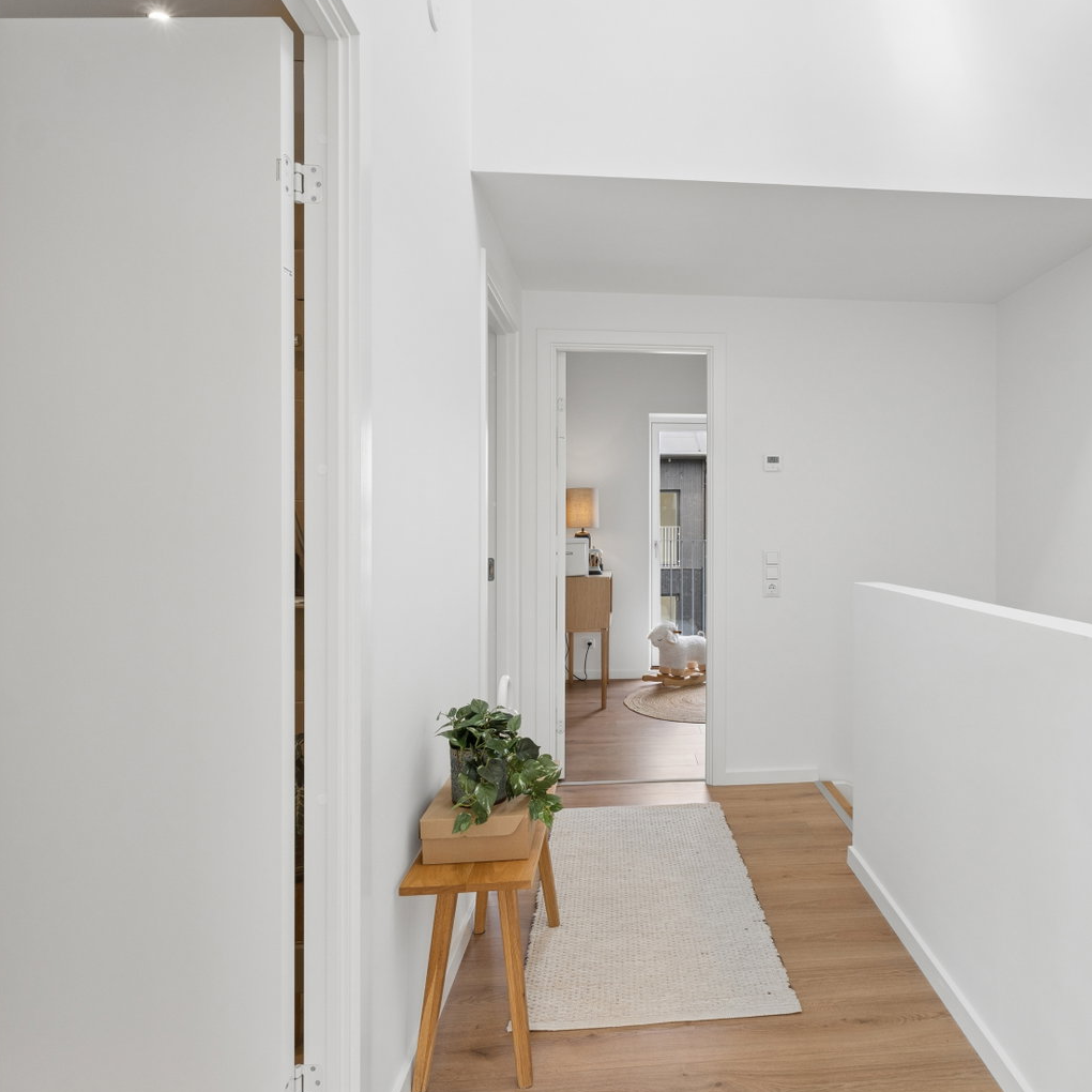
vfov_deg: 72.1
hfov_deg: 70.5
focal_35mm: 21
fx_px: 749
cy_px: 538
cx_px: 709
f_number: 8
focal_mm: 10.5
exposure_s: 1/80
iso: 200
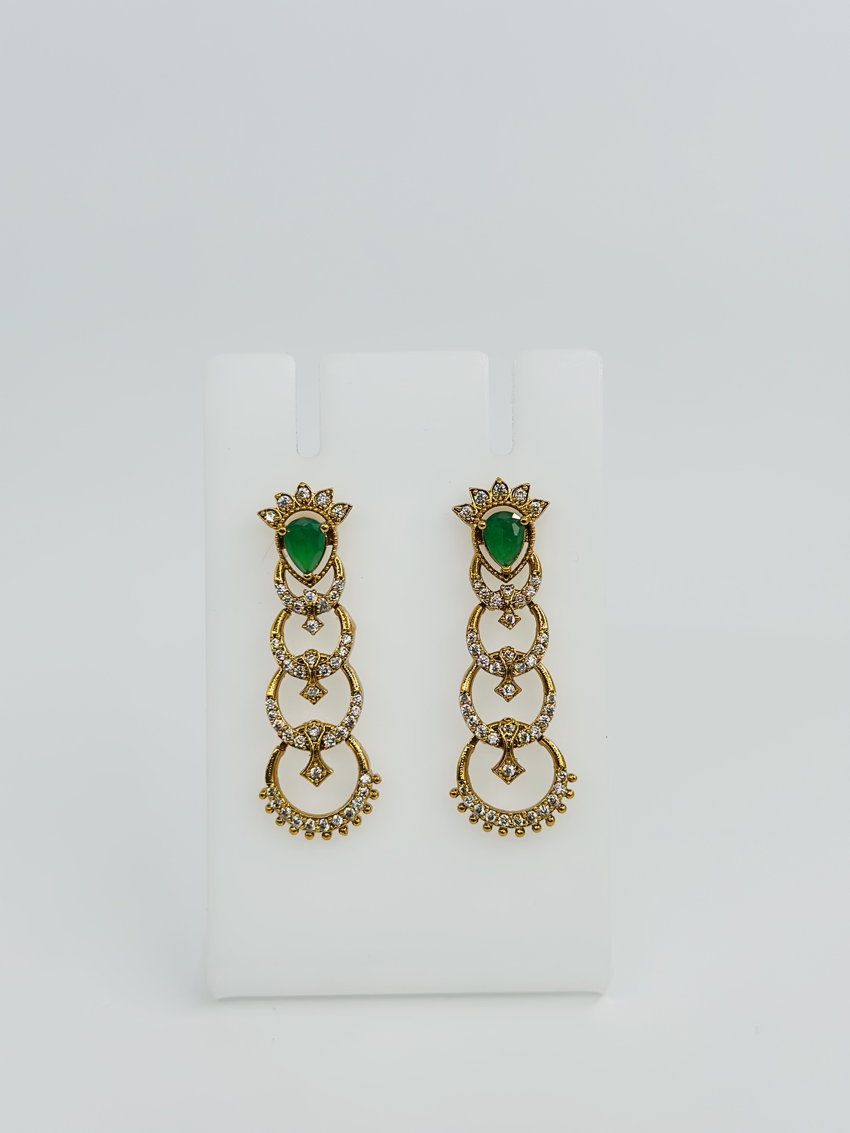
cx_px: 425
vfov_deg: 39.7
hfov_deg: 30.3
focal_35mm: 48
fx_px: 1572
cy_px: 566
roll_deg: -0.4
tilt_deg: -20.9
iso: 80
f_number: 1.78
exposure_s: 1/980
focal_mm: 6.86
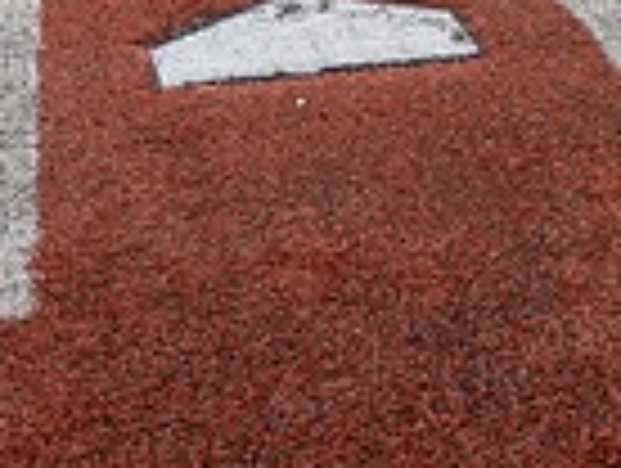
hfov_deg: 16.3
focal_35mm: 119
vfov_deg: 11.1
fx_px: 2139
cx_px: 580
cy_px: -518
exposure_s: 1/250
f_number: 8
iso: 100
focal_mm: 38
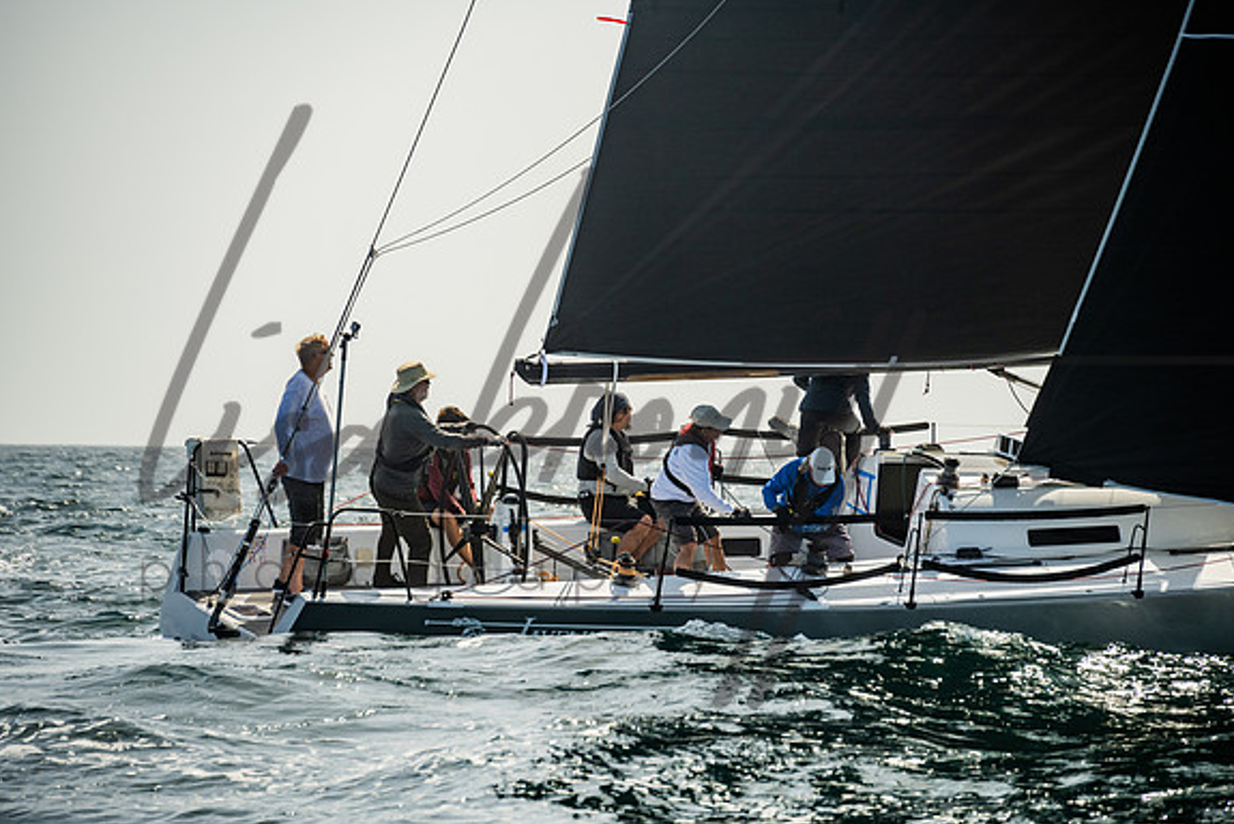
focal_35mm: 207
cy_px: 411
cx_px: 618
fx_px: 7099
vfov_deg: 6.6
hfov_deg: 9.9
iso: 320
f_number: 6.3
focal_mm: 200
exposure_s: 1/800
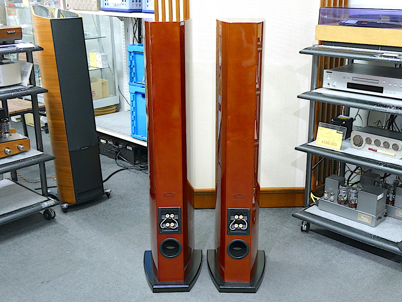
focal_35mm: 44
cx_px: 201
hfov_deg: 42.9
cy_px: 151
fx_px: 511
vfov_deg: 32.9
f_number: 3.9
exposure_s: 1/3.2
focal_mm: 7.8
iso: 200
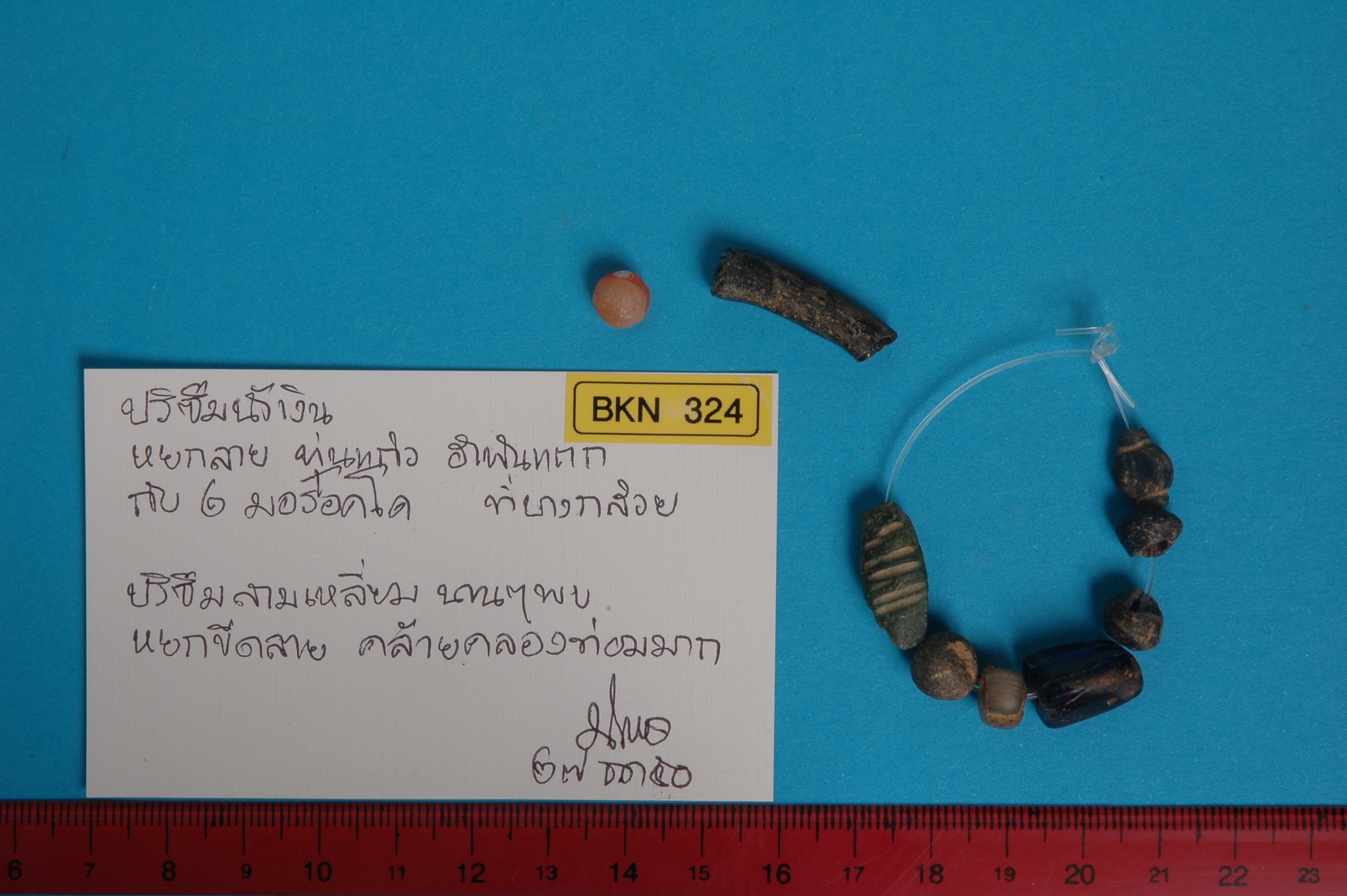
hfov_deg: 19.5
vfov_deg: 13.0
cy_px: 448
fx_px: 3925
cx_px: 674
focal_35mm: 105
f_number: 29
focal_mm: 70
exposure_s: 1/10
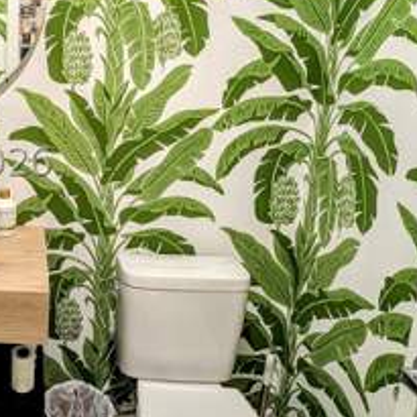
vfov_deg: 49.4
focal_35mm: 33
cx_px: 4
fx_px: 450
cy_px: 162
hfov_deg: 43.1
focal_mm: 2.02
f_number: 1.7
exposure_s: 1/60.3
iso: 265
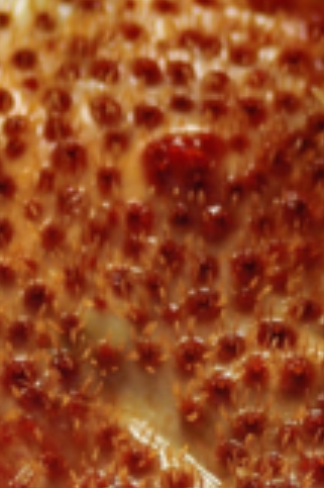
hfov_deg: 1.7
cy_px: 564
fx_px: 10877
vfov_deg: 2.6
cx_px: 291
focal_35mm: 804
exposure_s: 1/30
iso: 200
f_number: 4
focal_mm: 90
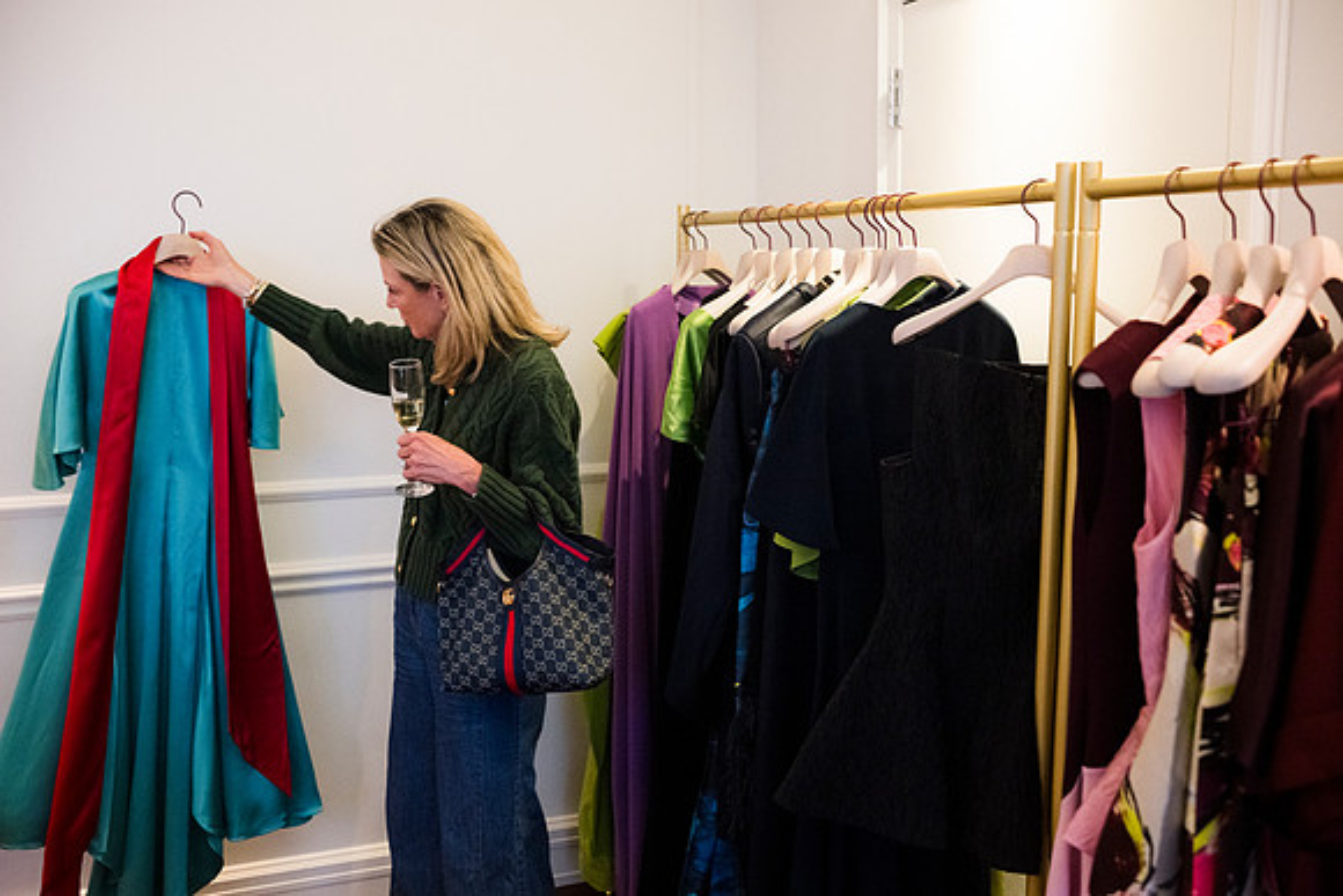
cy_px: 448
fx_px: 1381
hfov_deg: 51.9
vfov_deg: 36.0
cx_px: 672
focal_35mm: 37
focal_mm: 37
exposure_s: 1/125
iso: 4500
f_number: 3.2
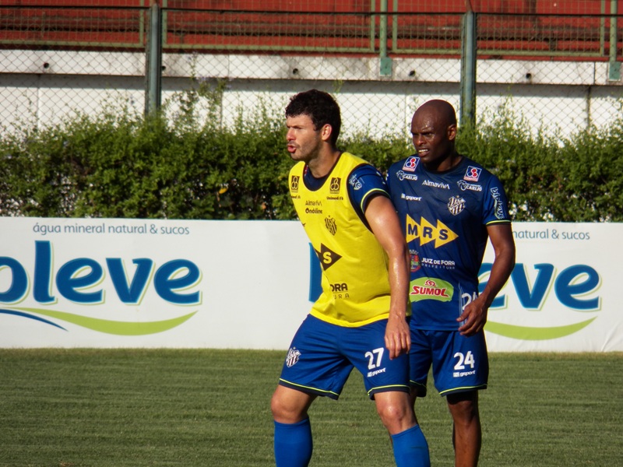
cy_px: 234
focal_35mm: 732
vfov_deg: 2.0
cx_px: 312
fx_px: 13174
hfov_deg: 2.7
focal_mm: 131.2
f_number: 5
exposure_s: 1/1000
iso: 125
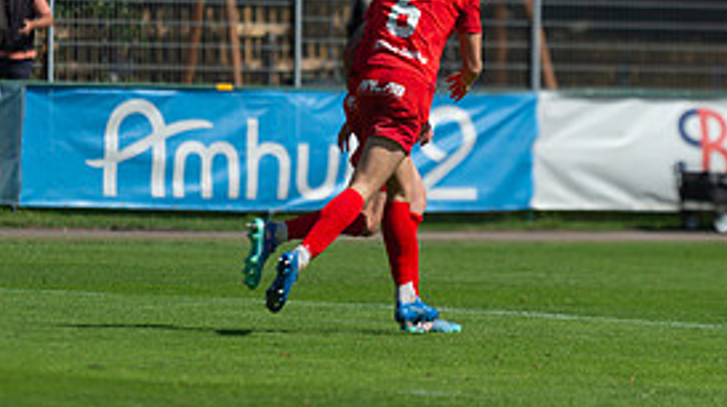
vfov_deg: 2.6
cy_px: 56
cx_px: 453
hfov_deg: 4.6
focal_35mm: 465
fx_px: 8956
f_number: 3.2
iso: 100
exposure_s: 1/2500
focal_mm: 200
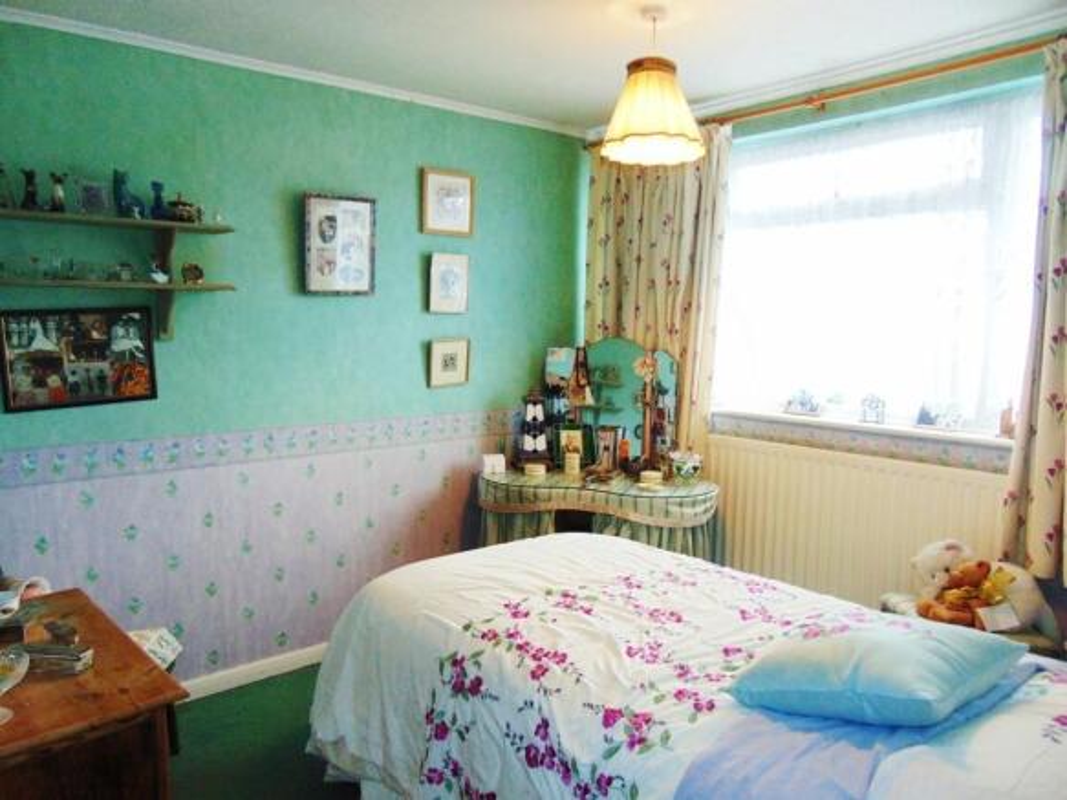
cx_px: 534
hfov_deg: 69.4
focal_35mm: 25
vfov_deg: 54.9
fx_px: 770
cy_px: 400
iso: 250
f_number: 3
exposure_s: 1/30
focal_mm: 4.5
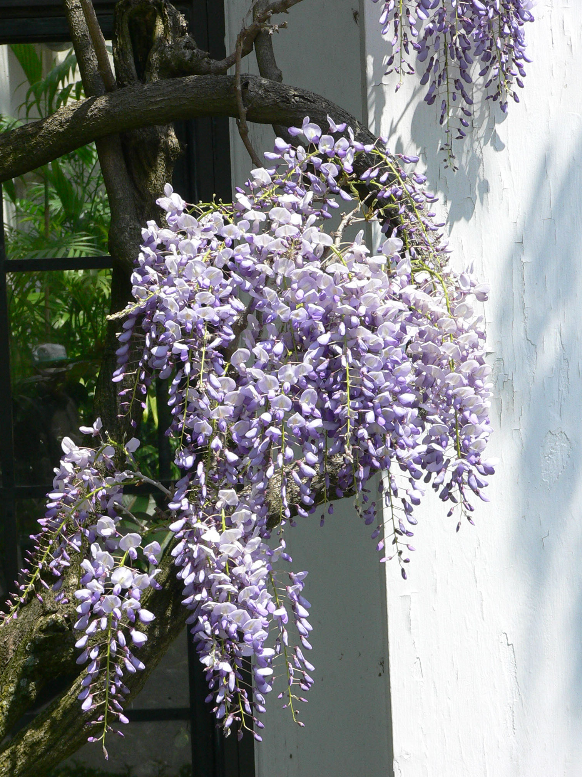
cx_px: 291
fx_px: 2309
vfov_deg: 19.1
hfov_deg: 14.4
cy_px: 388
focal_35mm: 103
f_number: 4.6
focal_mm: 13.6
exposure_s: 1/400
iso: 100
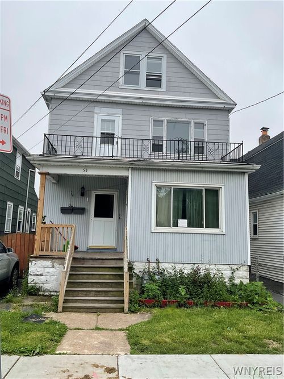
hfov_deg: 48.2
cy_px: 190
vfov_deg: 61.7
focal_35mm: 29
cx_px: 142
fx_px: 317
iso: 16
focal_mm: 3
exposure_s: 1/1342
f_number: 1.8
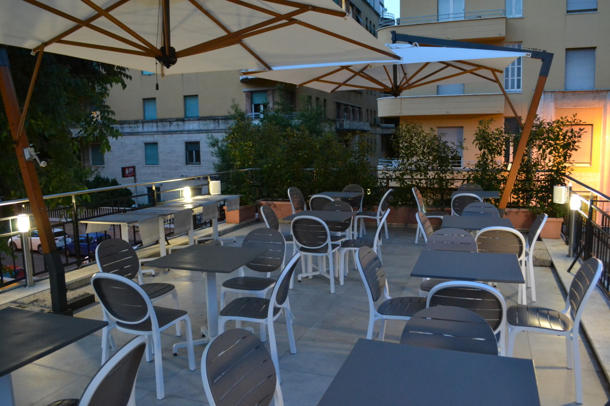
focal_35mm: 27
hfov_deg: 67.4
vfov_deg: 47.9
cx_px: 305
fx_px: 457
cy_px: 203
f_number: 5.6
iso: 3200
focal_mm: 18
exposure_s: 1/25
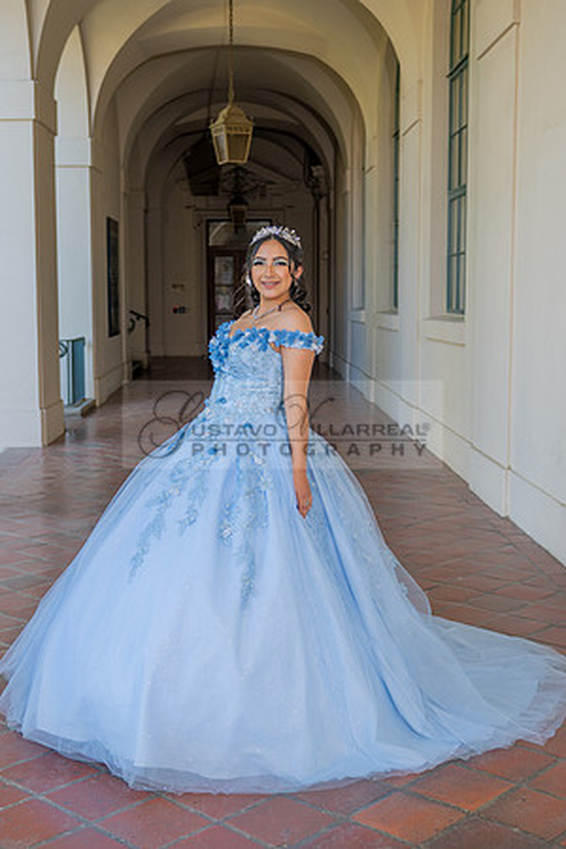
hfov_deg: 27.6
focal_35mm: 49
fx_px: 1151
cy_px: 424
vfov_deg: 40.5
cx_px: 265
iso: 200
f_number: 3.2
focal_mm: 32
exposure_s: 1/200
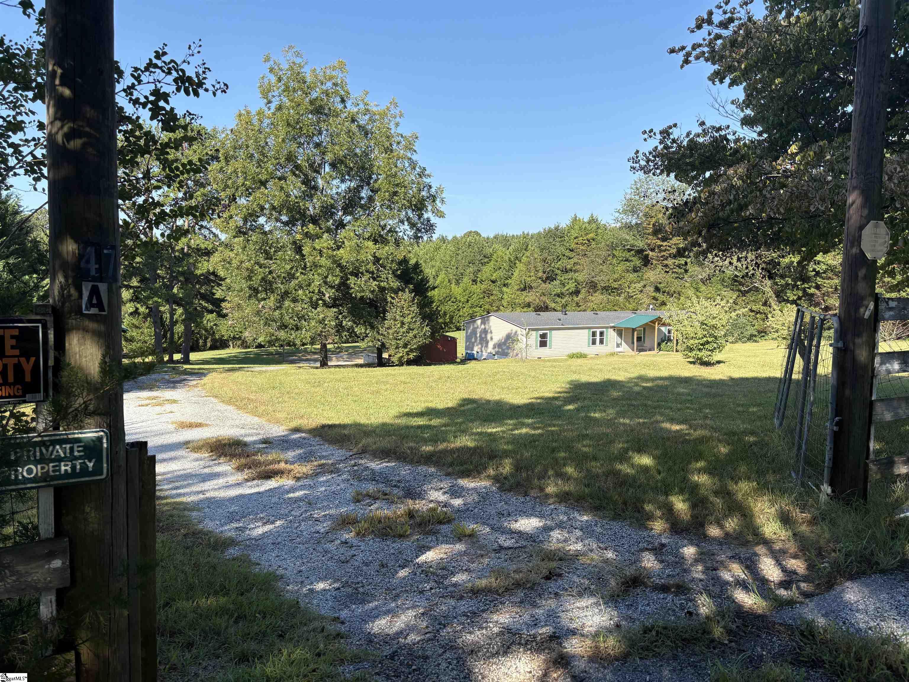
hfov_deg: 67.3
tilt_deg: -5.1
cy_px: 341
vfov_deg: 53.1
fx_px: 683
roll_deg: +0.0
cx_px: 454
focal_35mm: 26
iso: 50
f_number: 1.6
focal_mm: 5.96
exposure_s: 1/1550
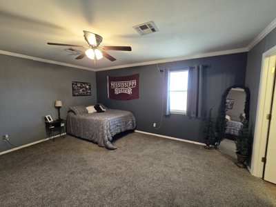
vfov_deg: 89.9
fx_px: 104
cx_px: 138
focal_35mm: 13
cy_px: 104
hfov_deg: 106.2
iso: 400
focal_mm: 2.2
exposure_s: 1/60
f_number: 2.2
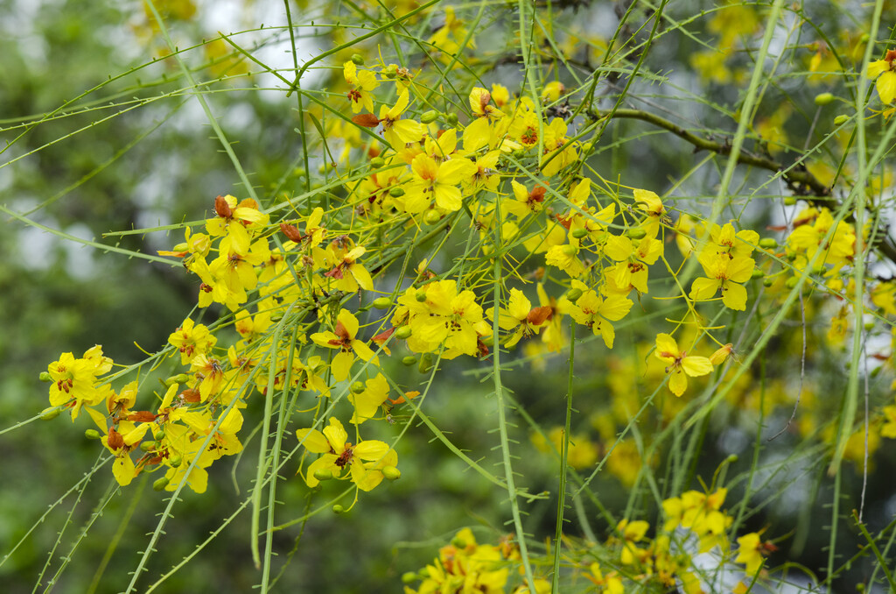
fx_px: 3166
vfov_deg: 10.7
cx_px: 448
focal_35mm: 128
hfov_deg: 16.1
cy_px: 297
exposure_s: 1/400
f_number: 7.1
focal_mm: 85
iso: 200
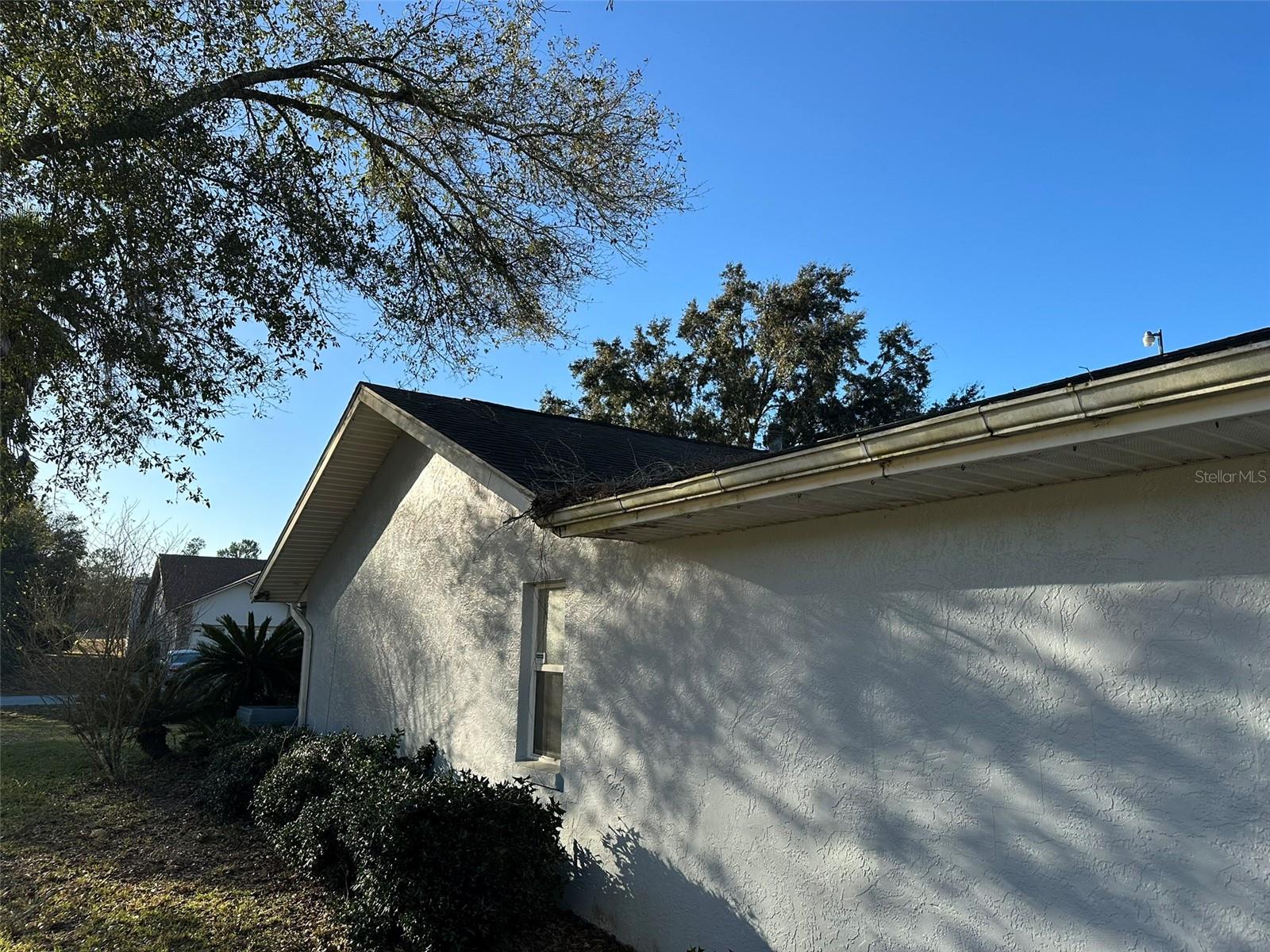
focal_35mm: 24
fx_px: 881
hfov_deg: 71.6
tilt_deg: +10.7
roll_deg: -1.8
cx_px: 635
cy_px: 476
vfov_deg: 56.8
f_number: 1.78
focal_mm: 6.86
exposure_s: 1/2203
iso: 80
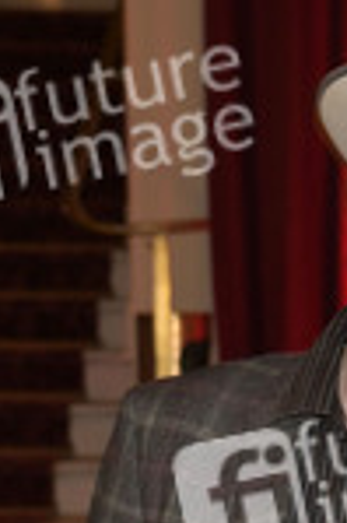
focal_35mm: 156
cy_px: 656
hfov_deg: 8.6
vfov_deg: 12.8
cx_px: 456
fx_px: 2261
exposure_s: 1/60
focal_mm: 58
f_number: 5.6
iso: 2000
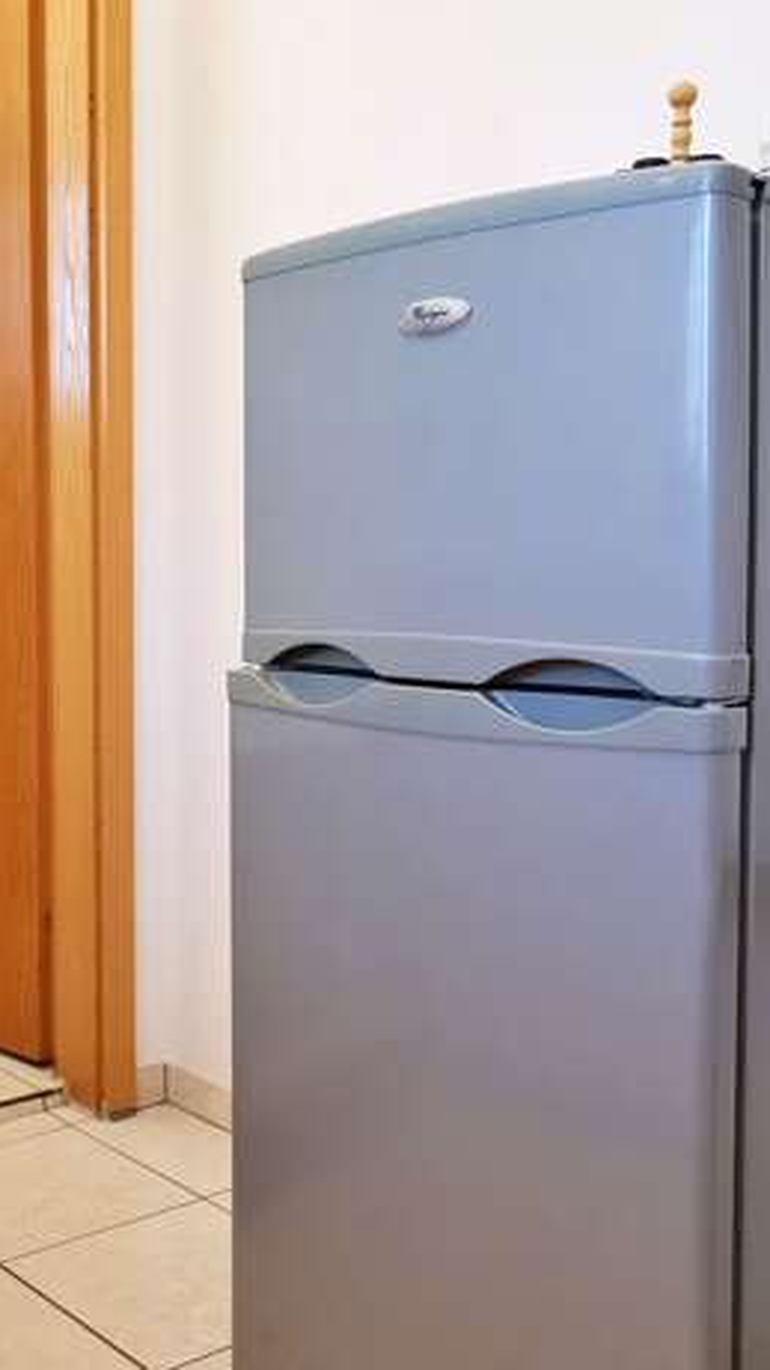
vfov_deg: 48.4
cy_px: 660
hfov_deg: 27.6
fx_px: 1526
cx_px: 129
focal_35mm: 42
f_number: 1.5
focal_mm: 4.3
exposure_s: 1/50
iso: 320
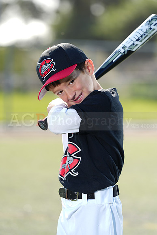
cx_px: 78
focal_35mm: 200
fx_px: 1307
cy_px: 118
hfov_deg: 6.9
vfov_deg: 10.3
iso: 64
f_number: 4.5
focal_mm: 200
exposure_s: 1/250
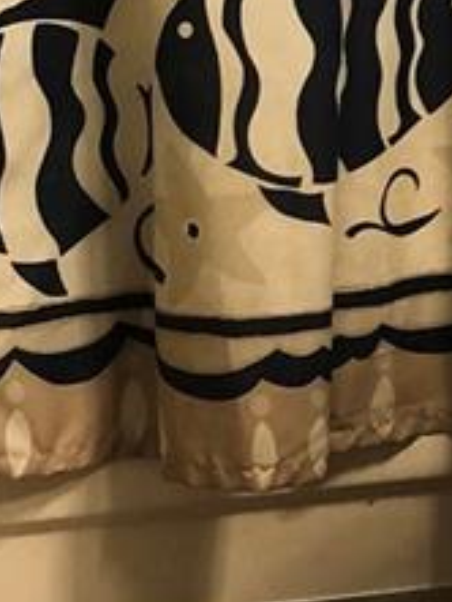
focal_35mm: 152
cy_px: -180
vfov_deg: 12.6
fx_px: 2644
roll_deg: -1.6
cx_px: 771
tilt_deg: -2.6
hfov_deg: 9.4
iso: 40
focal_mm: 4
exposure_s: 1/17
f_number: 1.8
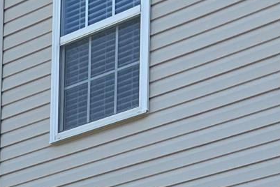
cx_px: -141
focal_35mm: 138
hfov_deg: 13.9
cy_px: 487
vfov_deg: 8.8
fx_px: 1074
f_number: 1.5
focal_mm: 5.7
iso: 50
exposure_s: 1/1645
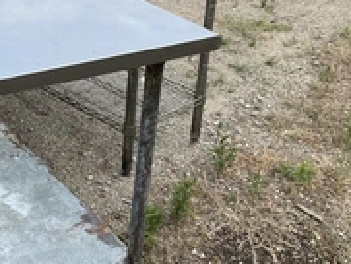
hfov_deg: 28.7
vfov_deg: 22.9
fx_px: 649
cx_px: 17
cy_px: 99
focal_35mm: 64
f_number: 1.8
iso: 25
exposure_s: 1/912
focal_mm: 3
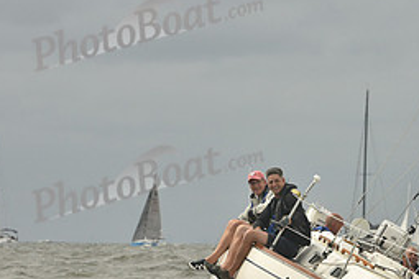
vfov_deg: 3.4
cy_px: 242
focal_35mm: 410
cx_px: 350
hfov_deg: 5.0
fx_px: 4772
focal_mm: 180
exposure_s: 1/1600
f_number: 9
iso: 320
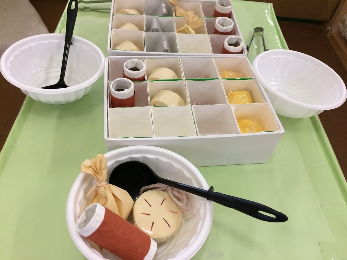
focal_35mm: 29
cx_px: 174
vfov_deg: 48.2
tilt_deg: -50.3
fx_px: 291
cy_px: 130
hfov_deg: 61.7
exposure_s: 1/33
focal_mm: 4.15
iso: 64
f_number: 2.2
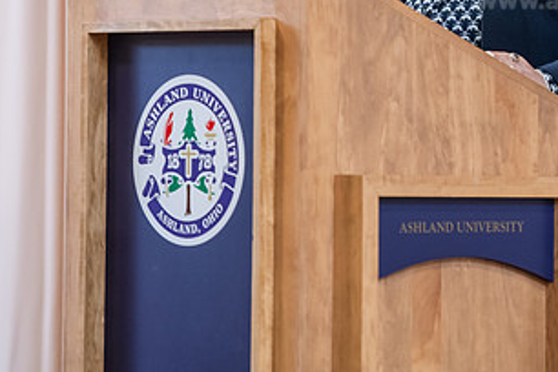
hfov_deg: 6.4
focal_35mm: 322
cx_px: 394
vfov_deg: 4.3
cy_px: 39
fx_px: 4991
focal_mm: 170
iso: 1600
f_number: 3.2
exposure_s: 1/160
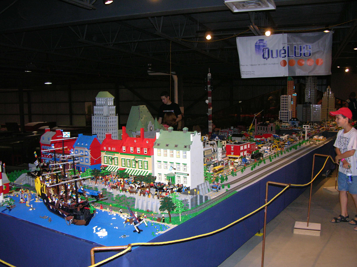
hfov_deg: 52.6
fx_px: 361
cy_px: 134
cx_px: 178
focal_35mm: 35
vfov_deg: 40.7
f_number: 2.8
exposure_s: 1/60.1
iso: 200
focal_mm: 8.9
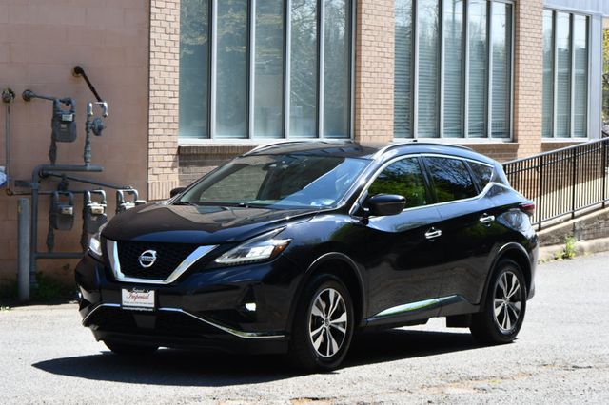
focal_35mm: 105
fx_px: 1775
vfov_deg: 13.0
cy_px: 202
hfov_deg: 19.5
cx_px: 304
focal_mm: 70
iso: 200
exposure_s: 1/250
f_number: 7.1
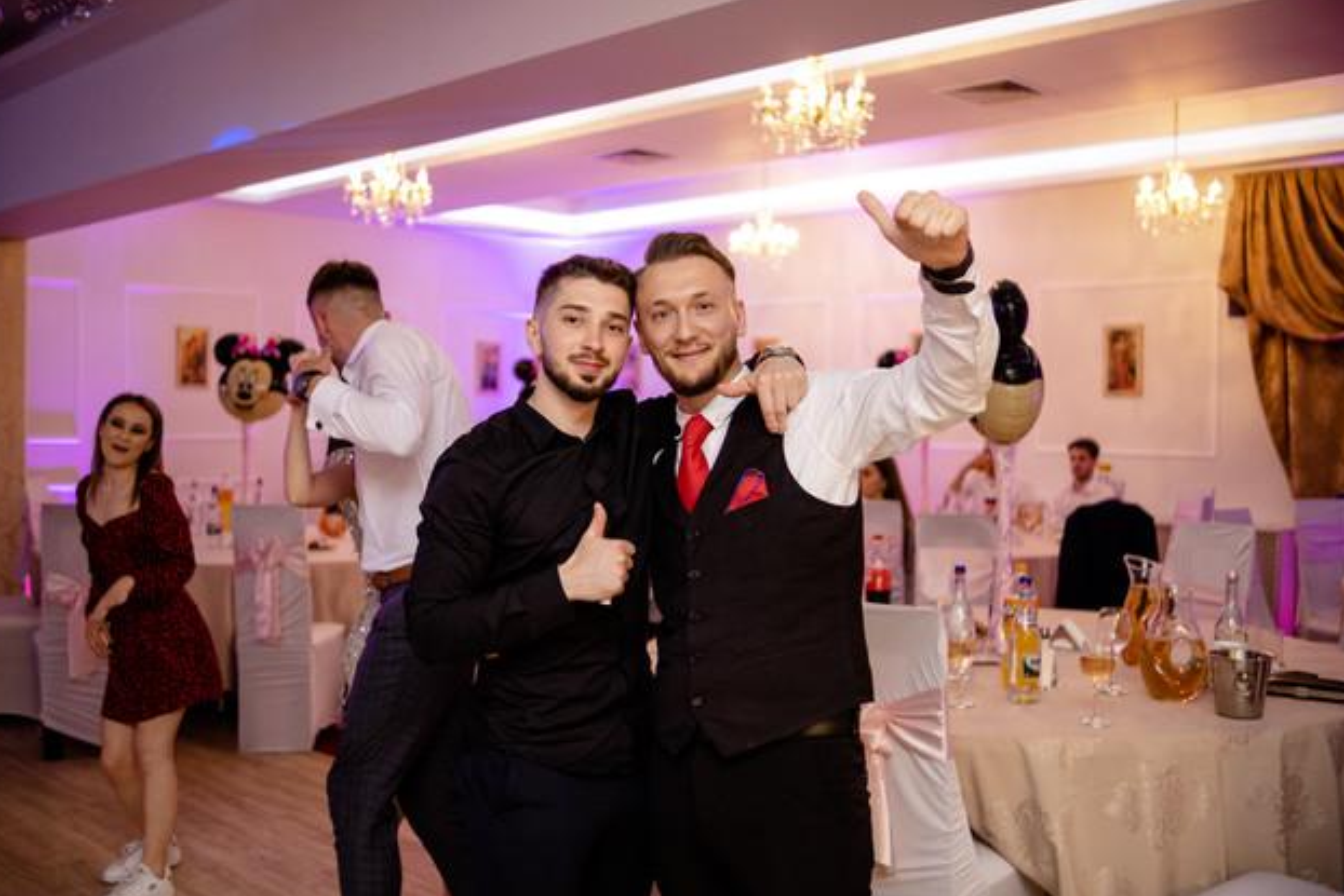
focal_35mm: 36
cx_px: 661
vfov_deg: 36.9
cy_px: 444
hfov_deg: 53.1
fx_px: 1344
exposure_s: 1/200
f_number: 1.4
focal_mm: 23
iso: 640
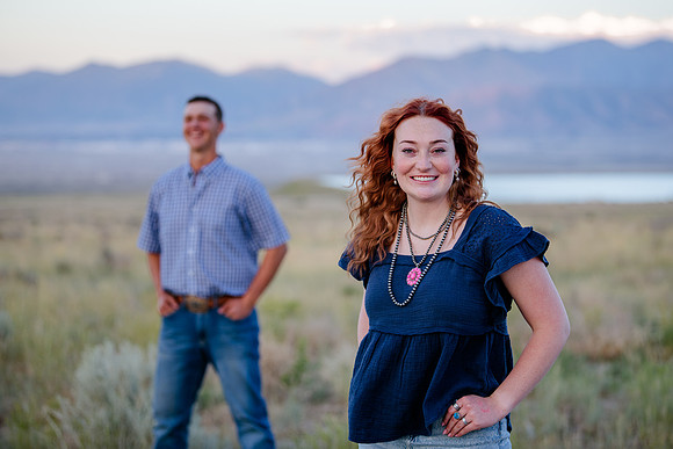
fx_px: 1881
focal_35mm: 101
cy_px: 217
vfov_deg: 13.6
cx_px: 337
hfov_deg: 20.3
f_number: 2.8
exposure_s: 1/200
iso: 200
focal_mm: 95
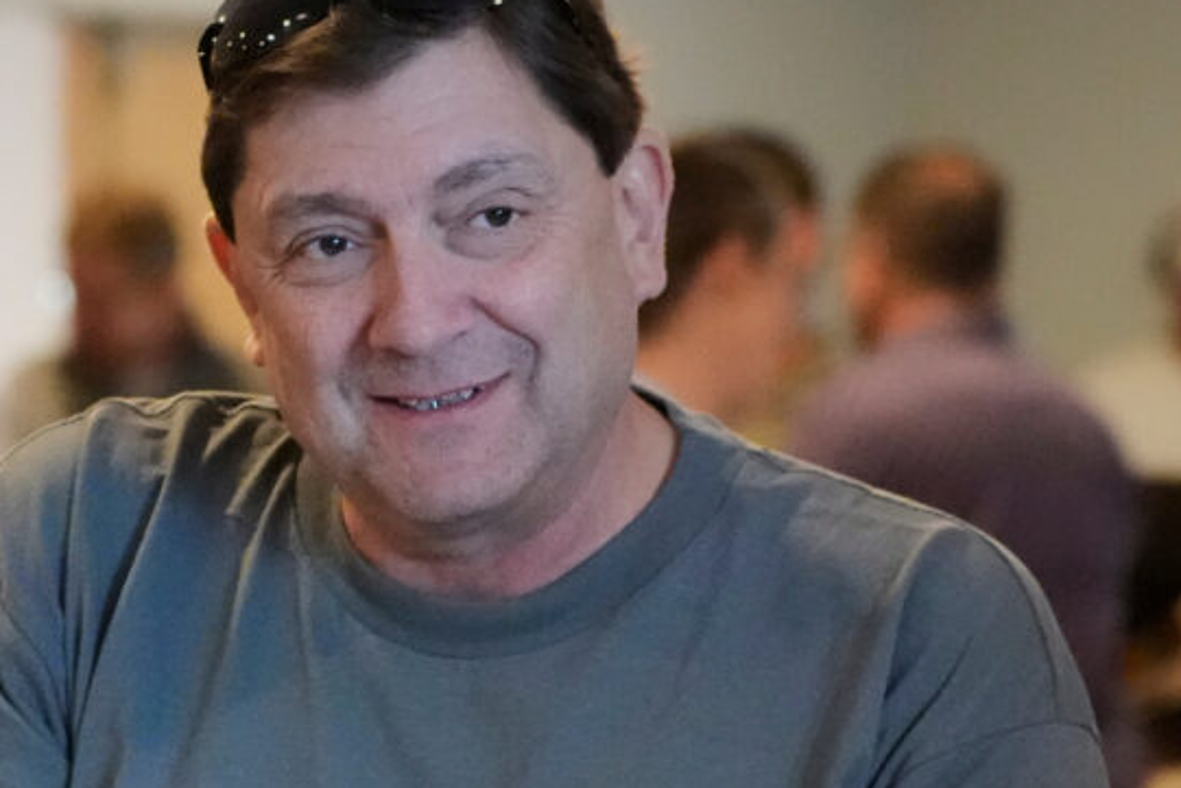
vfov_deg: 3.8
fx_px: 12009
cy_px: 926
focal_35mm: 366
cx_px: 131
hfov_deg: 5.6
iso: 12800
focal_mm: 132
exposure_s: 1/200
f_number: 5.6
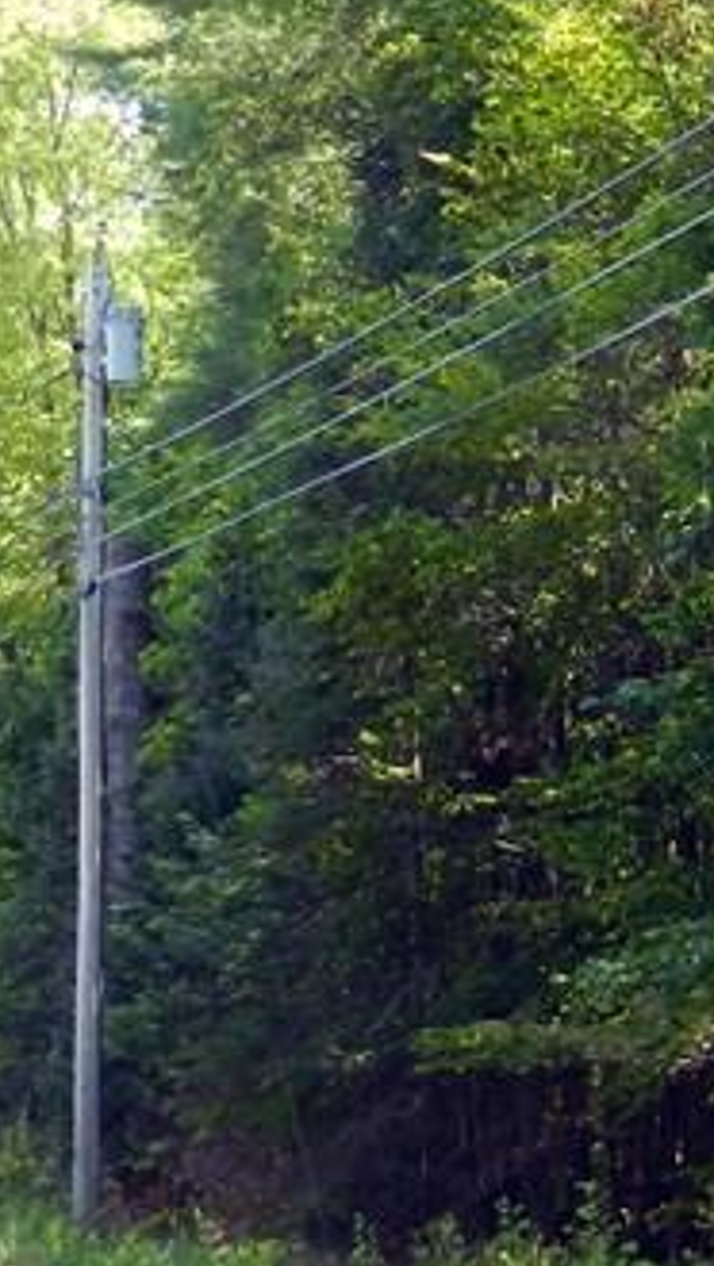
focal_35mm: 179
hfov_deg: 6.8
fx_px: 6015
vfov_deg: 12.0
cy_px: 963
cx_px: 783
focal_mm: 9.4
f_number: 4.4
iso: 160
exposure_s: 1/60
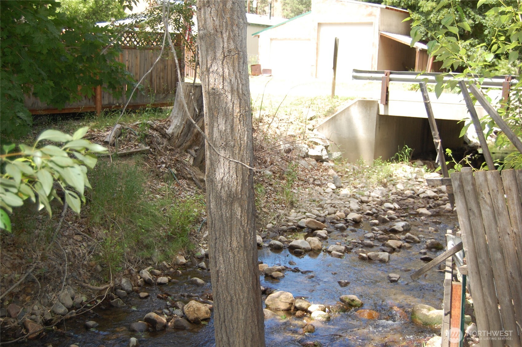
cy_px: 174
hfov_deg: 43.6
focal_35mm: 45
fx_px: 652
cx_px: 261
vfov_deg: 29.8
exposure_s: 1/500
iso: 400
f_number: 4.2
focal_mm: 30
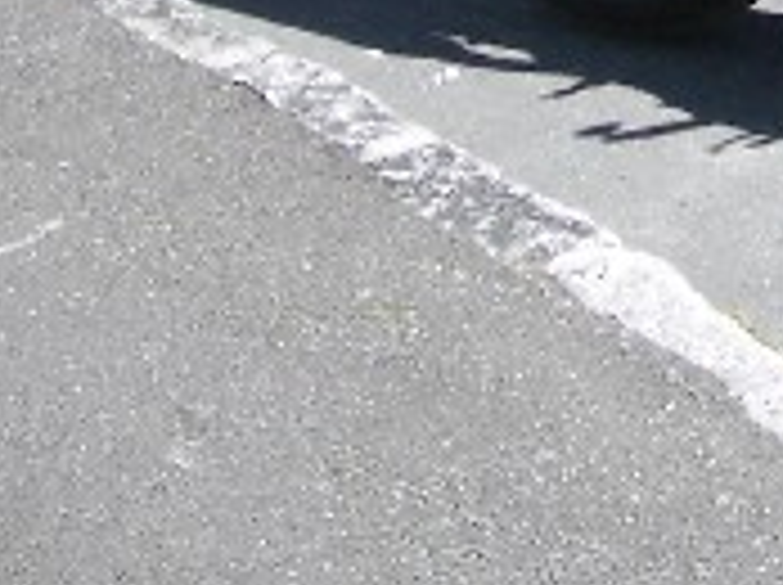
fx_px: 3637
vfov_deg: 8.7
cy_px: -580
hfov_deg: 11.9
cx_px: 1062
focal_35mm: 161
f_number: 4.3
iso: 50
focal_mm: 5.8
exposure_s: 1/320
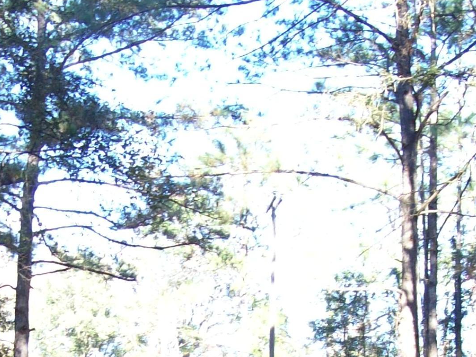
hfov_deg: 19.4
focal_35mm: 101
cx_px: 156
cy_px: 416
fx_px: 1388
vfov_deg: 14.2
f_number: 2.7
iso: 80
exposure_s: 1/74.5
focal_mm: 6
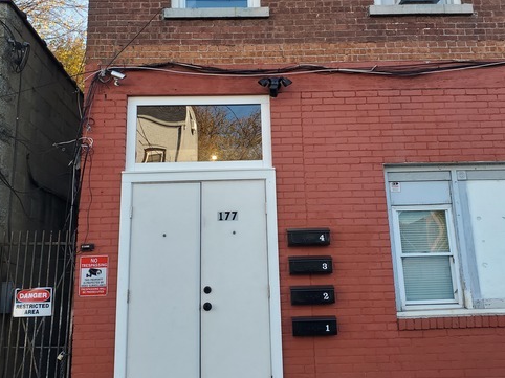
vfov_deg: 39.5
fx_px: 525
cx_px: 252
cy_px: 161
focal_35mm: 36
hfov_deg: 51.4
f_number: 2.4
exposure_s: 1/166
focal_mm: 4.3
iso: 50
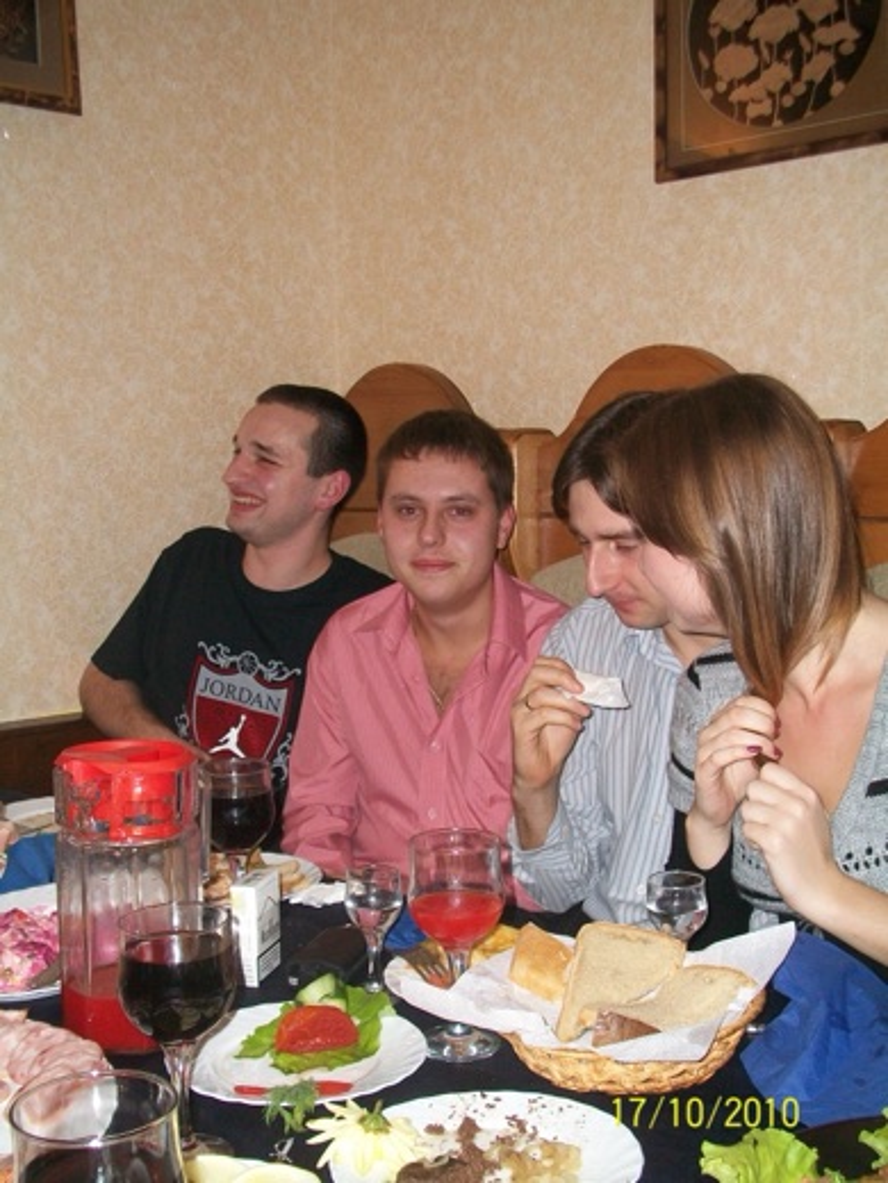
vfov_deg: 44.8
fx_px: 1437
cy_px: 592
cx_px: 444
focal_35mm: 42
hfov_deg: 34.3
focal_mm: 7.1
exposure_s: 1/60
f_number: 3.2
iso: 120
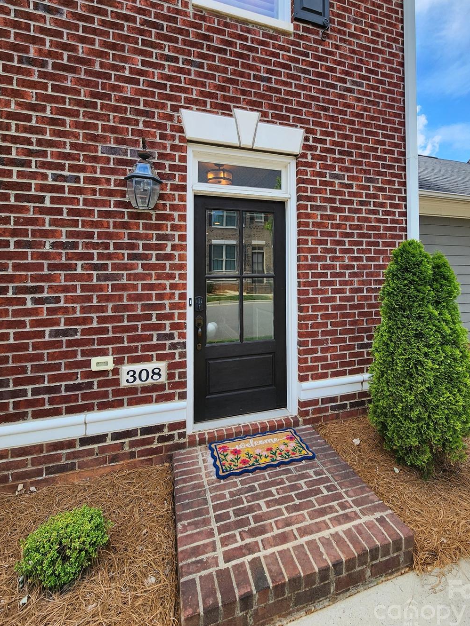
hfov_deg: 81.4
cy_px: 271
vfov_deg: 97.6
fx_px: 272
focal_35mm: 15
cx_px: 262
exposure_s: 1/550
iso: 50
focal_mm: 2.2
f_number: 2.2
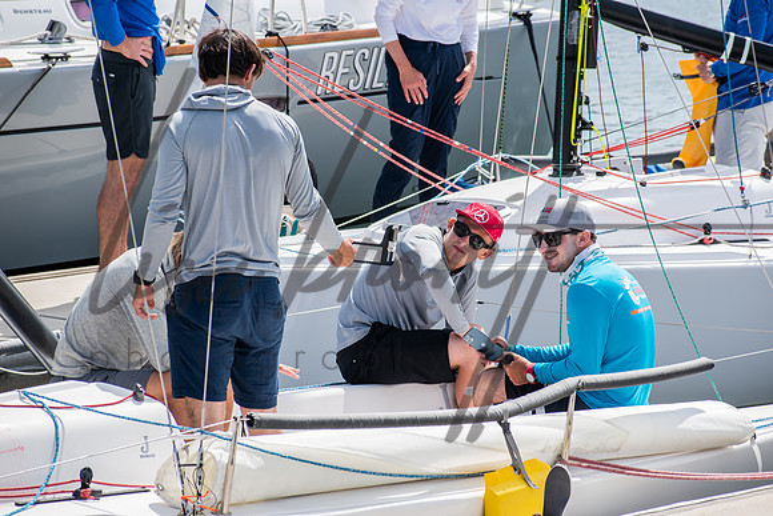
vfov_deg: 6.5
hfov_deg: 9.8
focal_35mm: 210
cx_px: 386
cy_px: 258
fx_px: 4510
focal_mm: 140
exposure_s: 1/250
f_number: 8
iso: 100
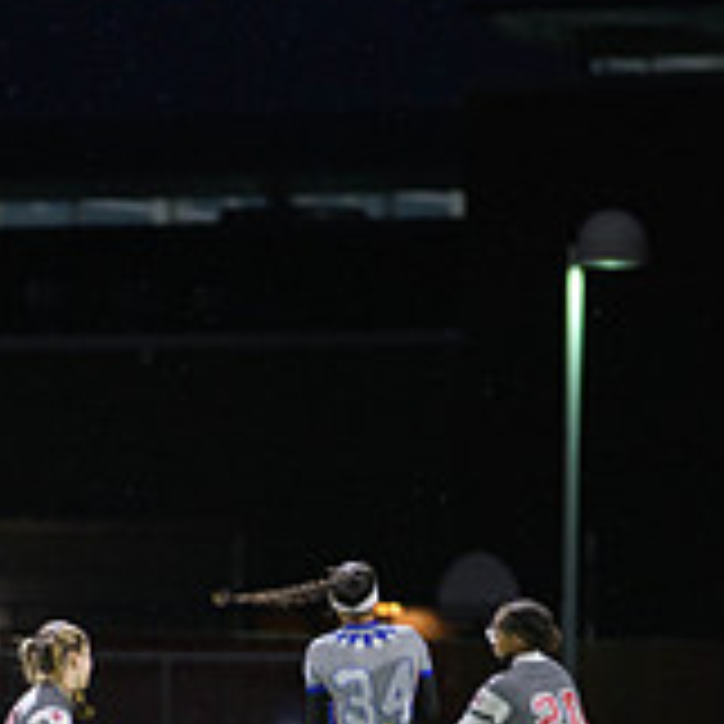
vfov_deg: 2.9
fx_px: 14505
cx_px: 166
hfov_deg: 2.9
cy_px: 731
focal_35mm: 613
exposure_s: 1/200
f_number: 2.8
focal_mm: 200
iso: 1600
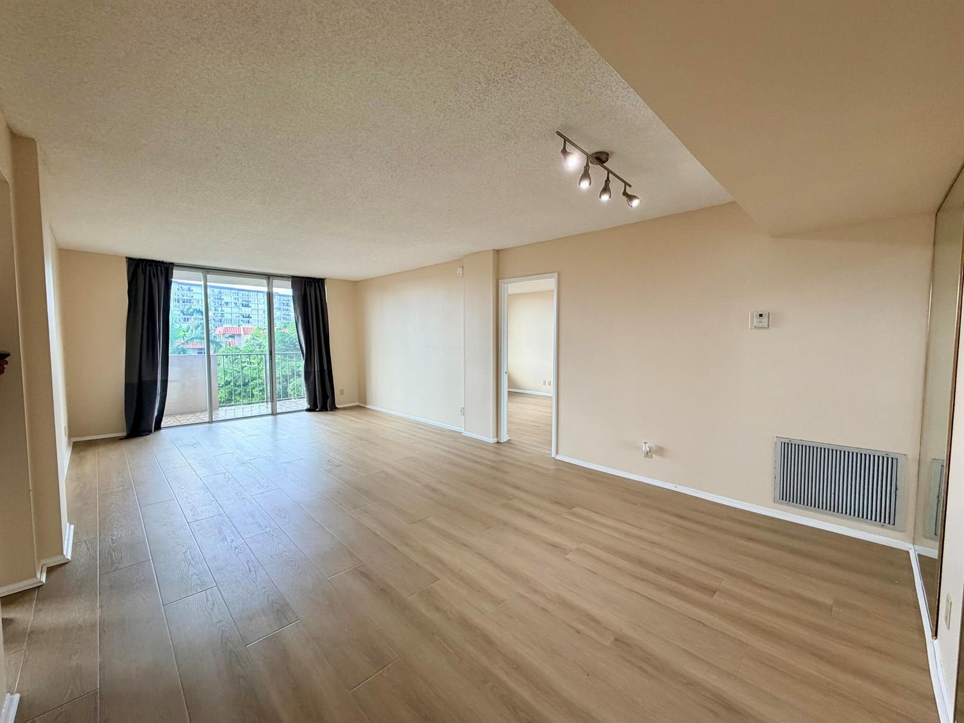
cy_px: 362
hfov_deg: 102.1
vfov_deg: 85.7
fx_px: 390
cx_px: 482
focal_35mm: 14
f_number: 2.2
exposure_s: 1/120
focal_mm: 2.22
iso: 200
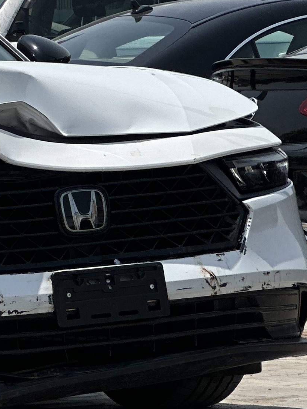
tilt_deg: +2.1
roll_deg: +0.4
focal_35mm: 281
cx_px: -242
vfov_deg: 7.0
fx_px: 3322
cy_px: 84
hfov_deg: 5.2
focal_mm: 9
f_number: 2.8
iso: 32
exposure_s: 1/1233
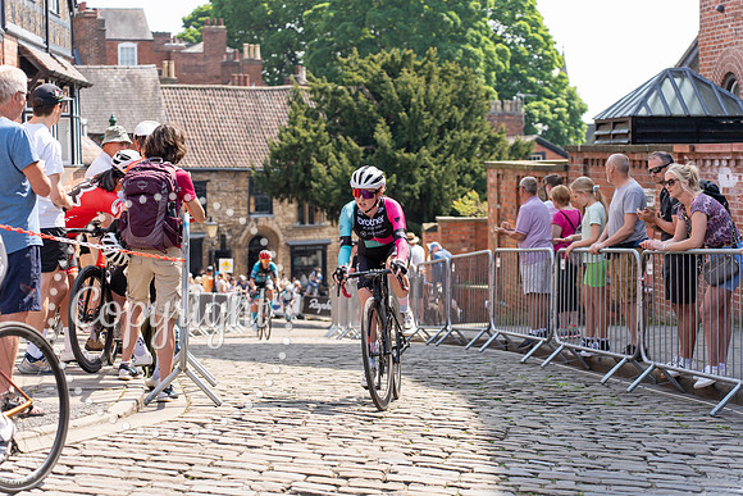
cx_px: 372
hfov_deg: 28.1
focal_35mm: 72
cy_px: 248
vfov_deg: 18.9
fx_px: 1486
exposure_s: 1/2500
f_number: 3.5
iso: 160
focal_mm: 72
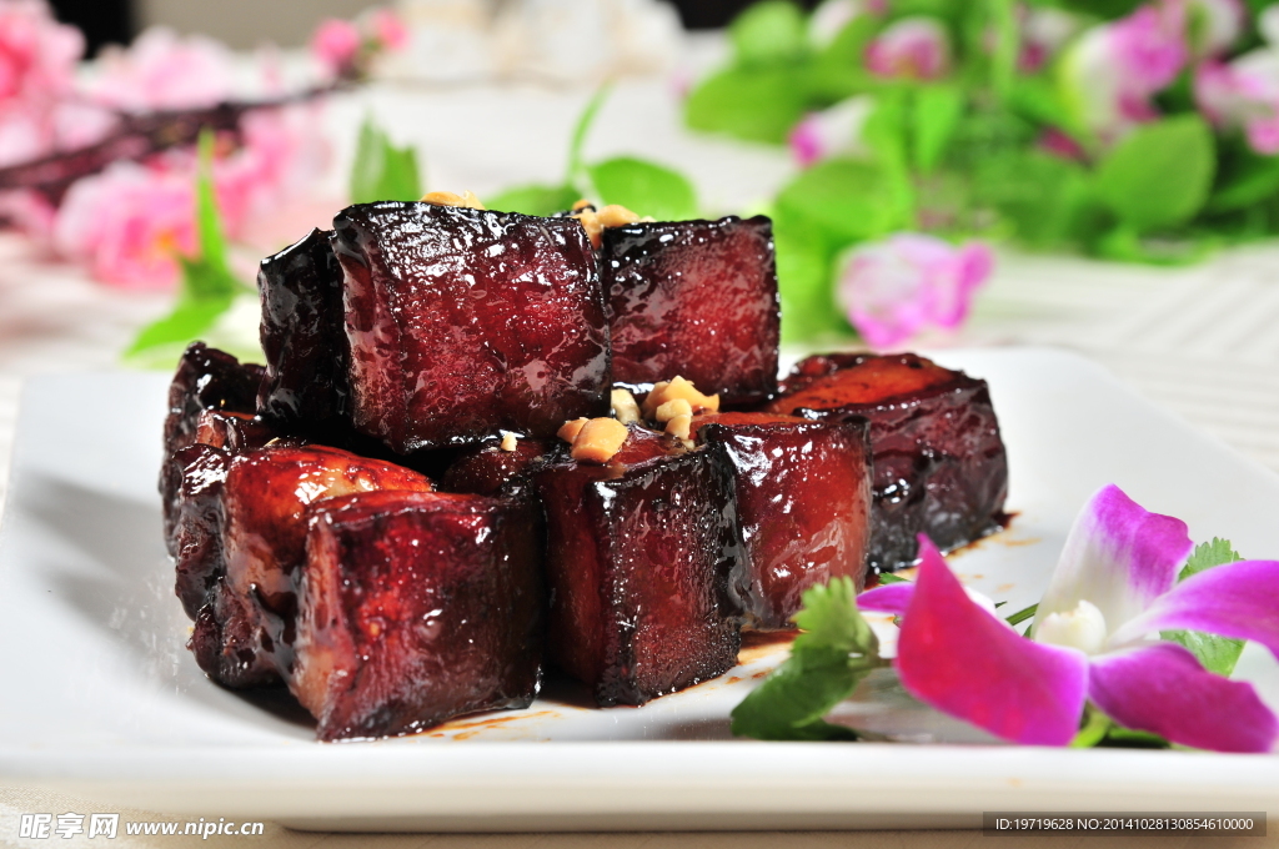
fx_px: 2661
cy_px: 424
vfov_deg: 18.1
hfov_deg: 27.0
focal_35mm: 75
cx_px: 640
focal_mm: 50
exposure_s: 1/160
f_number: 7.1
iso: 200
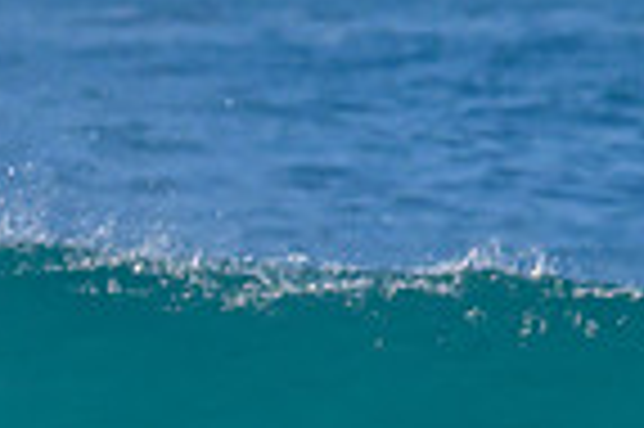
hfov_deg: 0.8
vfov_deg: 0.5
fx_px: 45385
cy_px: 557
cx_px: -587
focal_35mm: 2540
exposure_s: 1/2000
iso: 560
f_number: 10
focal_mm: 460
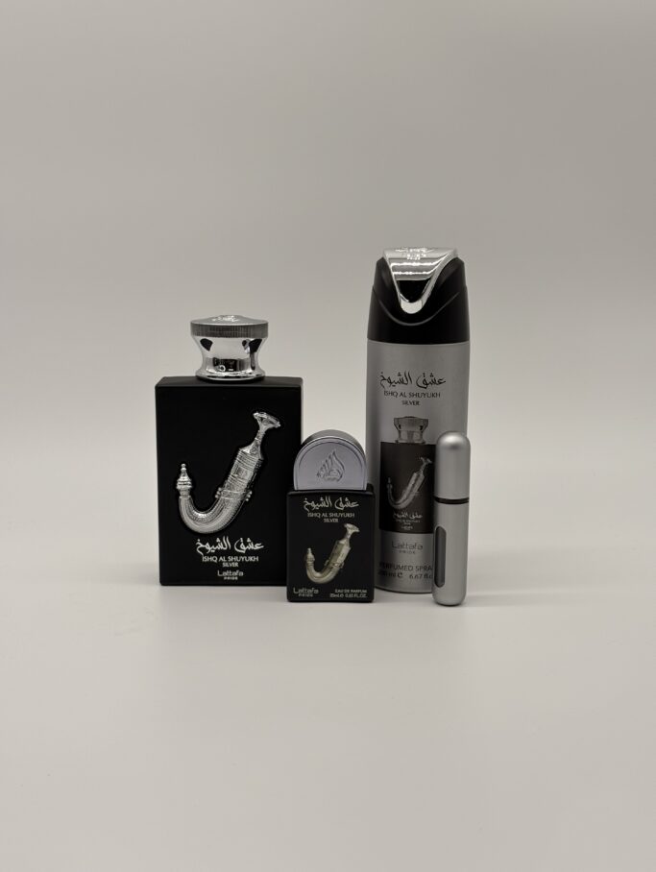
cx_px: 328
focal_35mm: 52
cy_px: 436
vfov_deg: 36.8
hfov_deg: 28.1
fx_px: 1311
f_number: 1.6
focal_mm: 5.96
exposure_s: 1/630
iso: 32
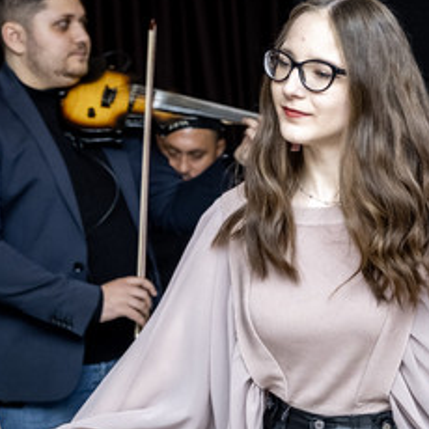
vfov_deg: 13.4
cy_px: 206
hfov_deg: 13.3
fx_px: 1823
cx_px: 395
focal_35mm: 130
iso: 800
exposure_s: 1/160
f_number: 2.8
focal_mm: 36.5
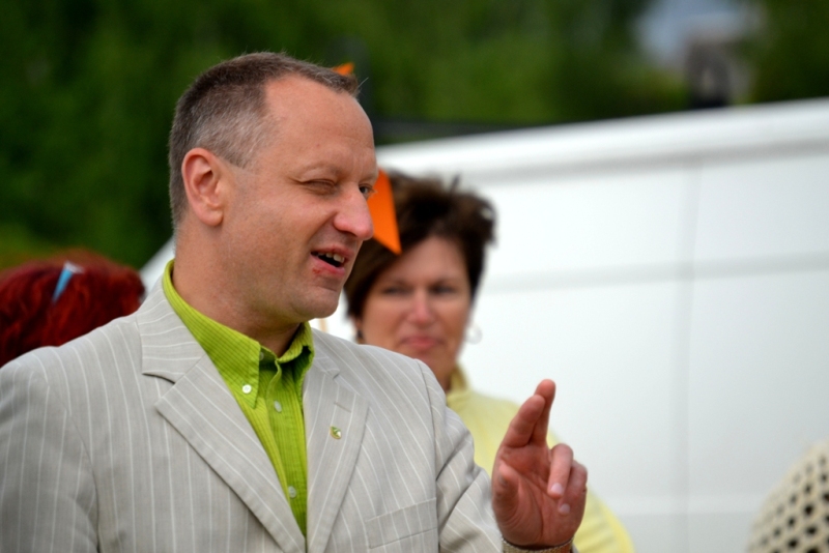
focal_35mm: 300
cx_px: 414
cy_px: 276
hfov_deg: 6.9
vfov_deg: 4.6
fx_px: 6910
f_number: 5.6
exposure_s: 1/1600
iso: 400
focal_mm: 200
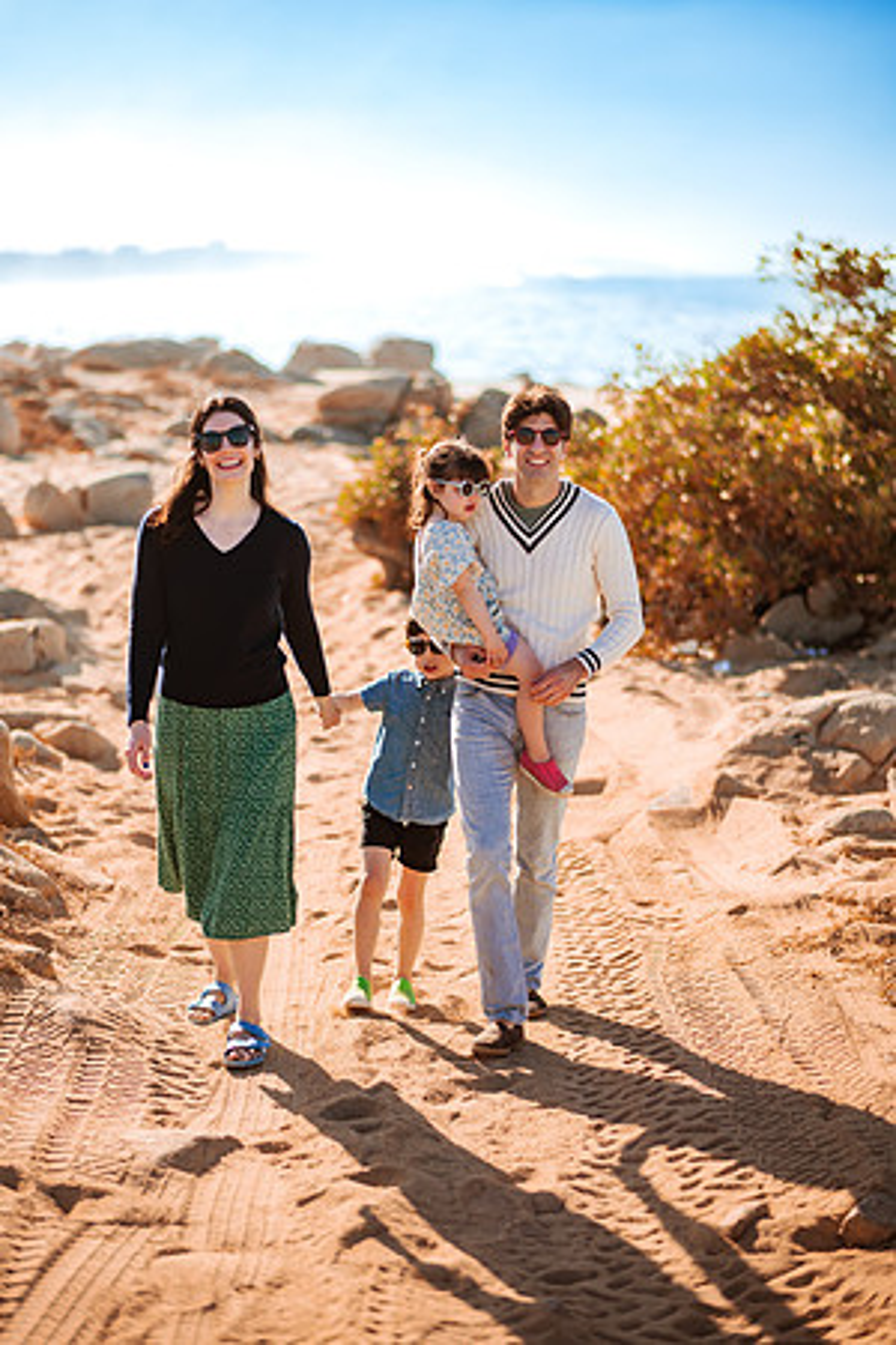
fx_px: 2165
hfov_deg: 23.4
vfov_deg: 34.5
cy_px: 672
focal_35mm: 58
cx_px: 448
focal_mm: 58
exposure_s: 1/4000
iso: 50
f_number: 1.8
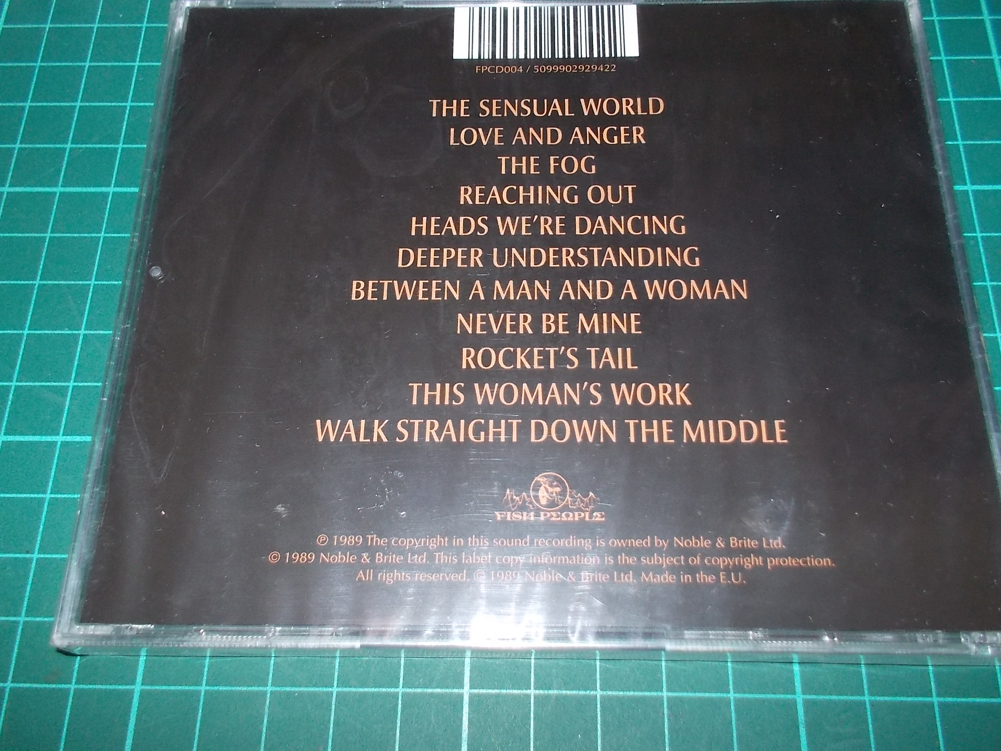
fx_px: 925
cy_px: 362
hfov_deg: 56.8
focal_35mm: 32
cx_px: 509
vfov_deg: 44.1
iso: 200
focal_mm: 4.1
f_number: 3.3
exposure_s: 1/30
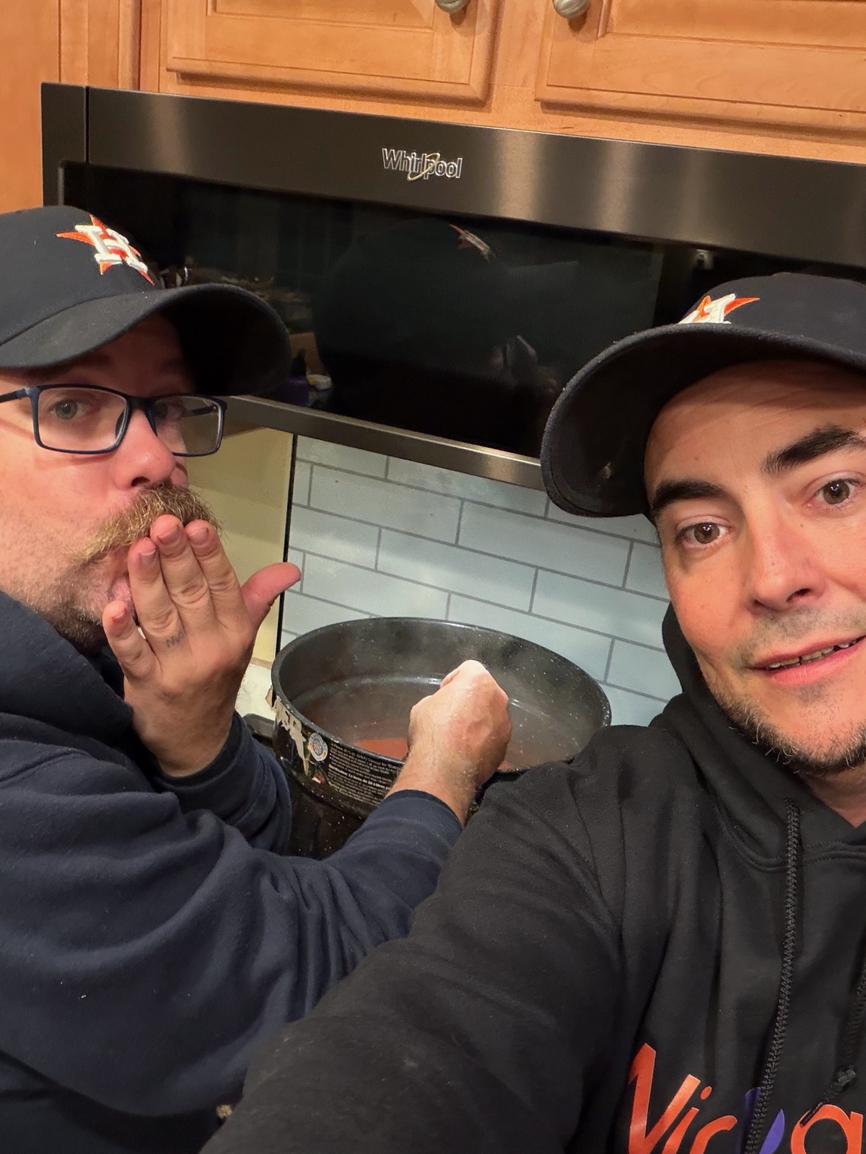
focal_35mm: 30
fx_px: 1001
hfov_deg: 46.8
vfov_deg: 60.0
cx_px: 433
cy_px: 577
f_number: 1.9
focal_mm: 2.71
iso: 320
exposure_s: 1/40
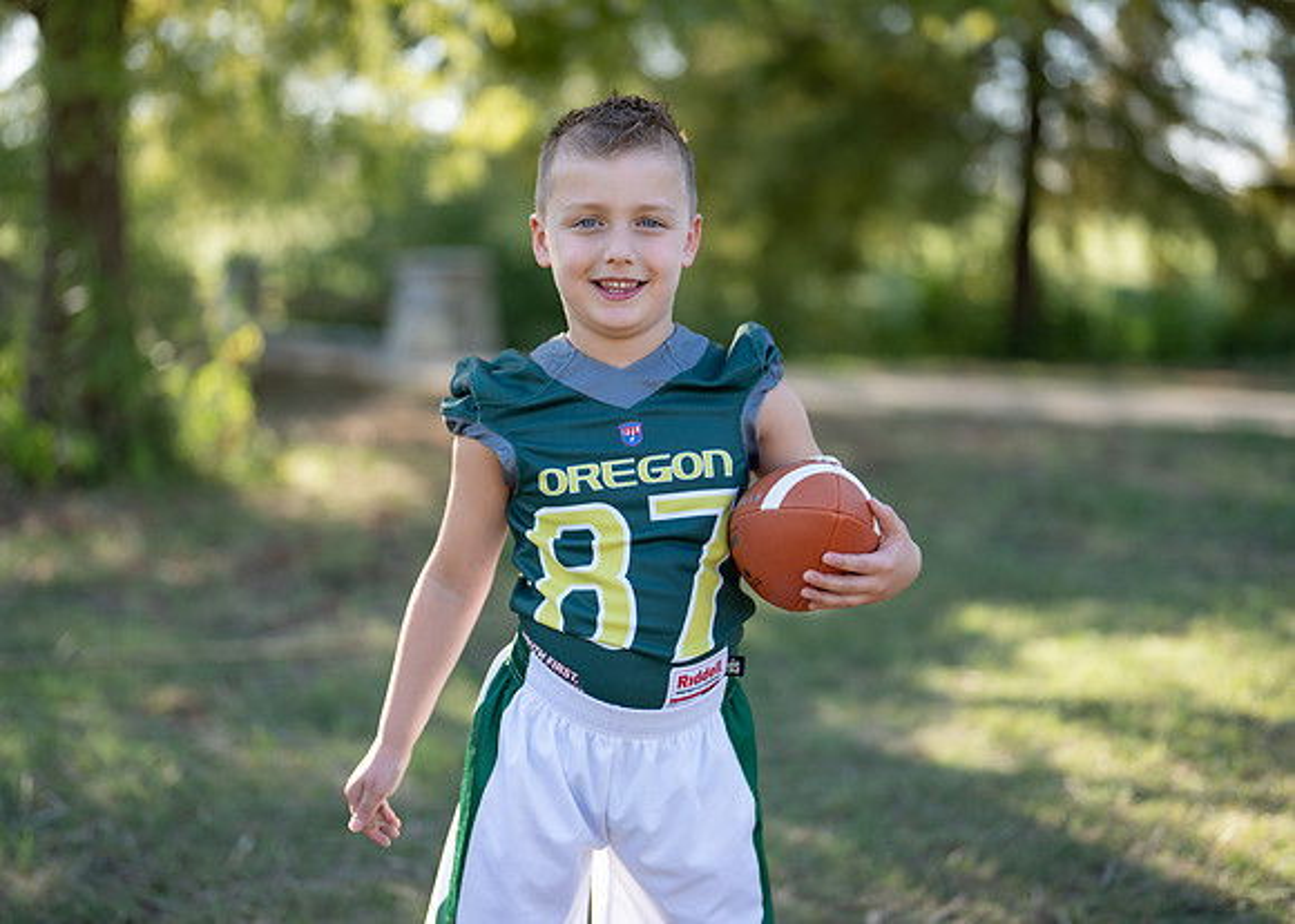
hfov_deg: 37.2
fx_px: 1926
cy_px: 462
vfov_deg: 27.0
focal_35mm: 52
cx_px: 648
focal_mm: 50
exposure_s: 1/1250
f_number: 1.2
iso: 100
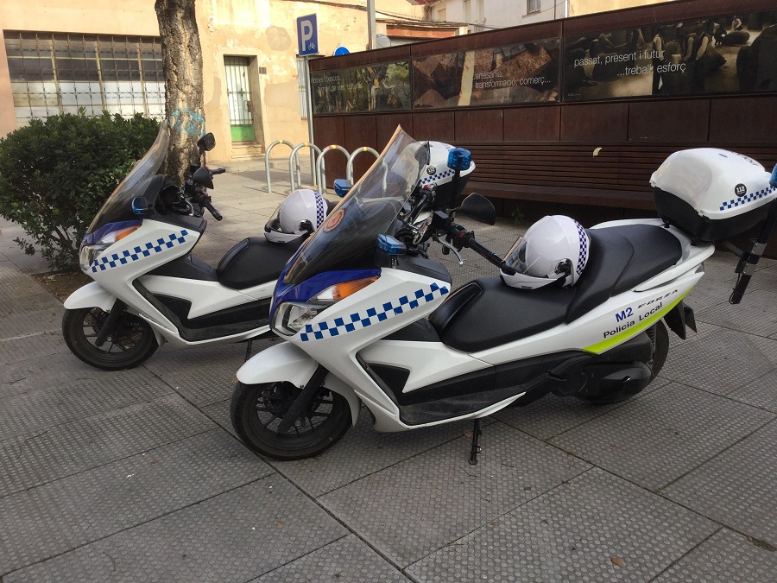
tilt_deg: -16.5
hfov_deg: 58.4
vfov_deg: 45.4
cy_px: 292
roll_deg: +1.2
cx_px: 388
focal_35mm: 31
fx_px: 696
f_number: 2.4
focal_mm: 3.3
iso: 25
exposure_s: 1/429
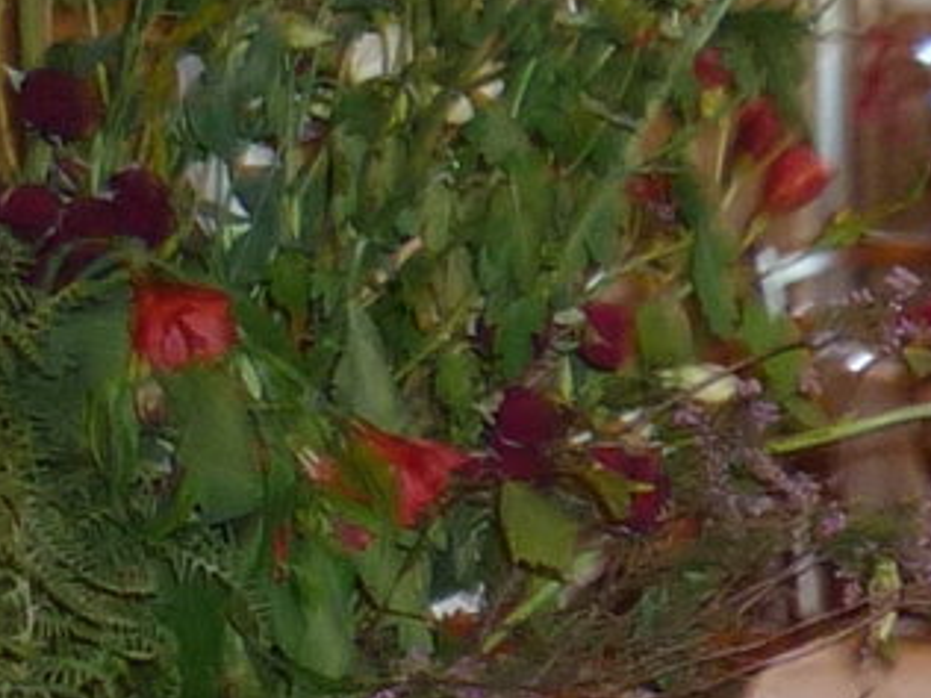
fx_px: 5756
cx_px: 2274
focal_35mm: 214
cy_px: 401
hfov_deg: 8.4
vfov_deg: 6.9
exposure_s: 1/30
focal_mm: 5.5
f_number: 2.8
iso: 160
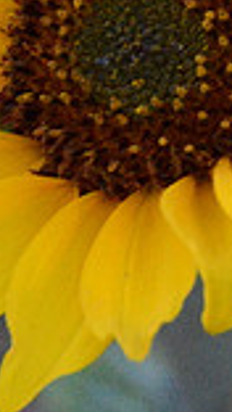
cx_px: 277
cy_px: 100
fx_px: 7650
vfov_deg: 3.1
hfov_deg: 1.7
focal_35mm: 701
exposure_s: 1/100
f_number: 5.3
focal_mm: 120
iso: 6400
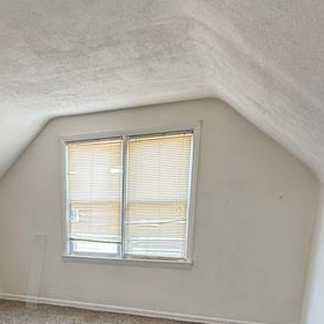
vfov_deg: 43.6
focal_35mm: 34
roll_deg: +0.2
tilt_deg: -14.3
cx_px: 79
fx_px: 360
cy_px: 300
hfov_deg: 46.6
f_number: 2.2
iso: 320
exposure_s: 1/60
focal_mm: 2.22
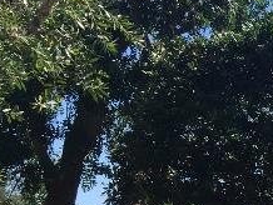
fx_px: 1074
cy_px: 301
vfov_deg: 10.6
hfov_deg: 12.0
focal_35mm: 136
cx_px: 626
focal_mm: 4.15
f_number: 2.2
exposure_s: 1/1647
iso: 32
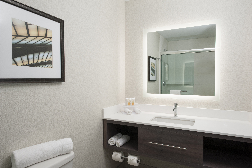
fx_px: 168
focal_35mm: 24
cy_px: 84
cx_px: 126
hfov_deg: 73.8
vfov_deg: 53.1
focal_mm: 24
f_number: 16
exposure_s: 1/40
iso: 640
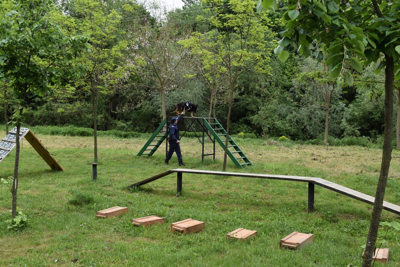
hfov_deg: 51.3
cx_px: 200
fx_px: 417
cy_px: 134
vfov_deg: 35.5
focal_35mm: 38
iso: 400
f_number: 8
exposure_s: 1/250
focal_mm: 25
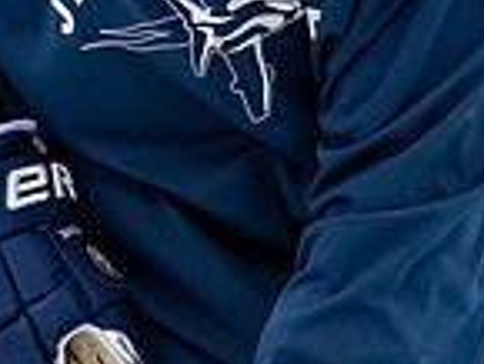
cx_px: 124
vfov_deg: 0.9
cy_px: -463
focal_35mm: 1657
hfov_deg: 1.2
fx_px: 23187
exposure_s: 1/800
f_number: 3.5
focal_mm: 200
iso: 2500
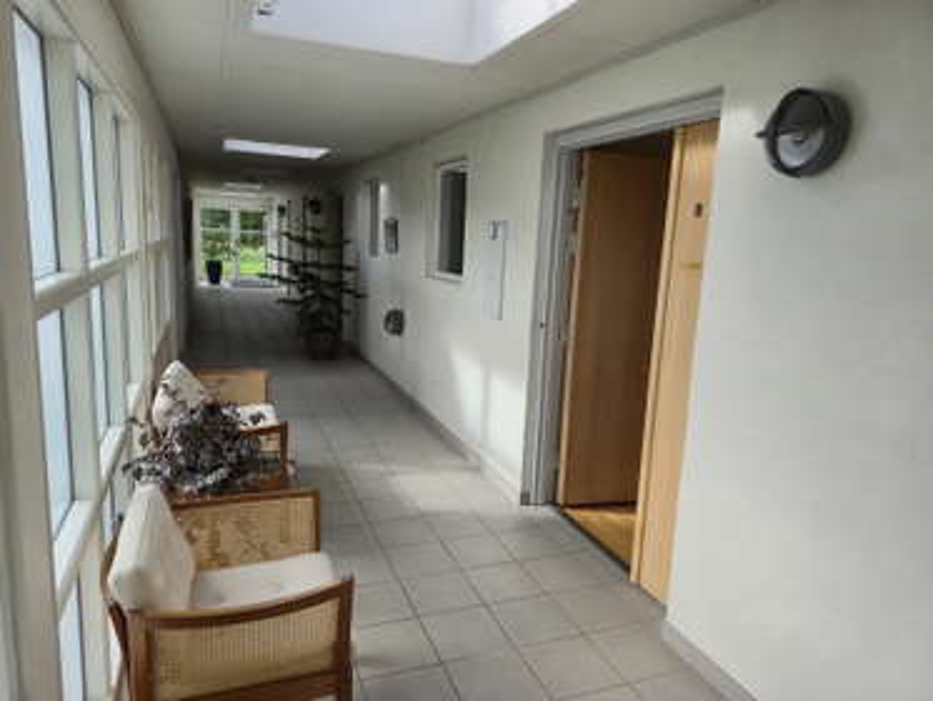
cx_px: 466
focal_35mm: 23
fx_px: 620
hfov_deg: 73.9
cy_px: 350
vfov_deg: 58.9
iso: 25
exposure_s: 1/296
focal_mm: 5.4
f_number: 1.8
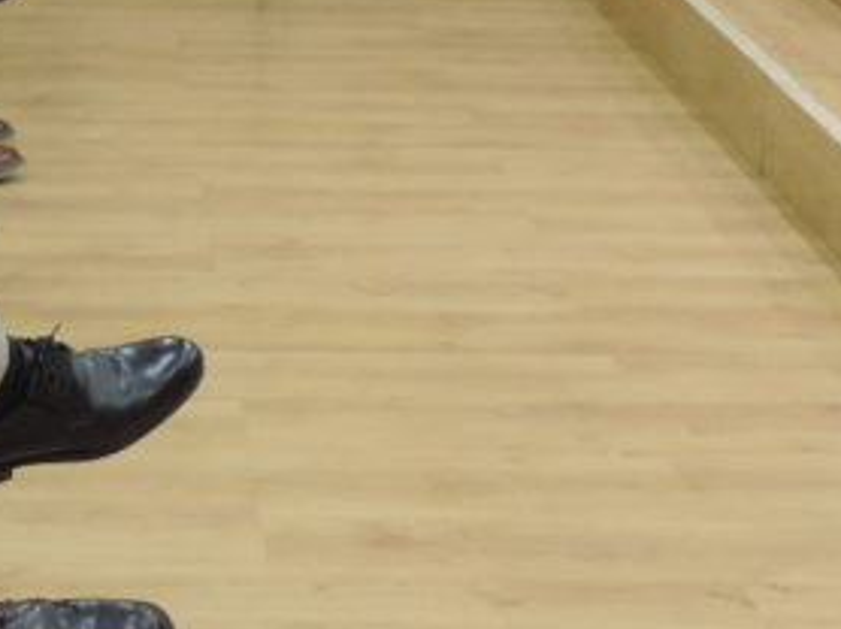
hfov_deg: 15.2
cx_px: 124
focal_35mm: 129
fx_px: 3131
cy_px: -284
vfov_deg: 11.1
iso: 400
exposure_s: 1/20
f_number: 3.3
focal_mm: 6.2
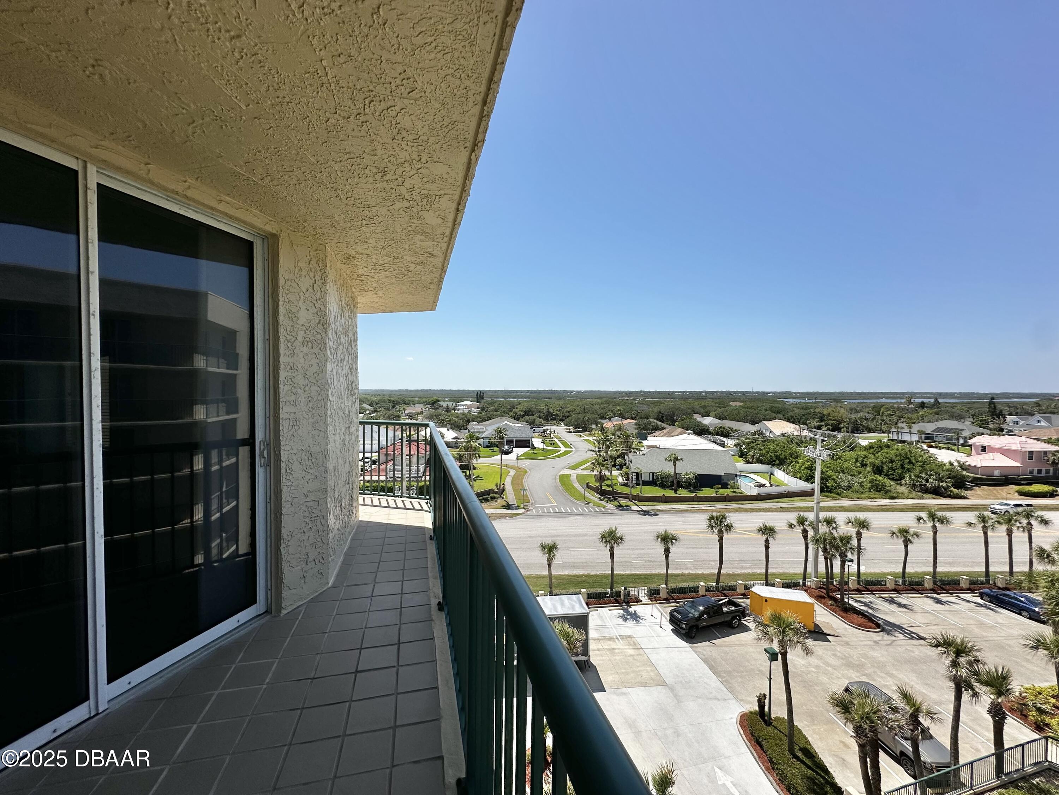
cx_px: 530
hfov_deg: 102.1
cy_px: 398
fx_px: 428
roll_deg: -0.4
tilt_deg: +0.0
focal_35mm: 14
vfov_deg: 85.7
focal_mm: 2.22
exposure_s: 1/3205
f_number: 2.2
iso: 50
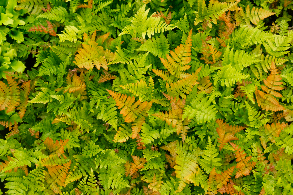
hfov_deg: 24.6
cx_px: 146
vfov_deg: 16.6
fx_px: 671
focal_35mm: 82
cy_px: 98
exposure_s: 1/400
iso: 3200
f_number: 10
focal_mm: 55
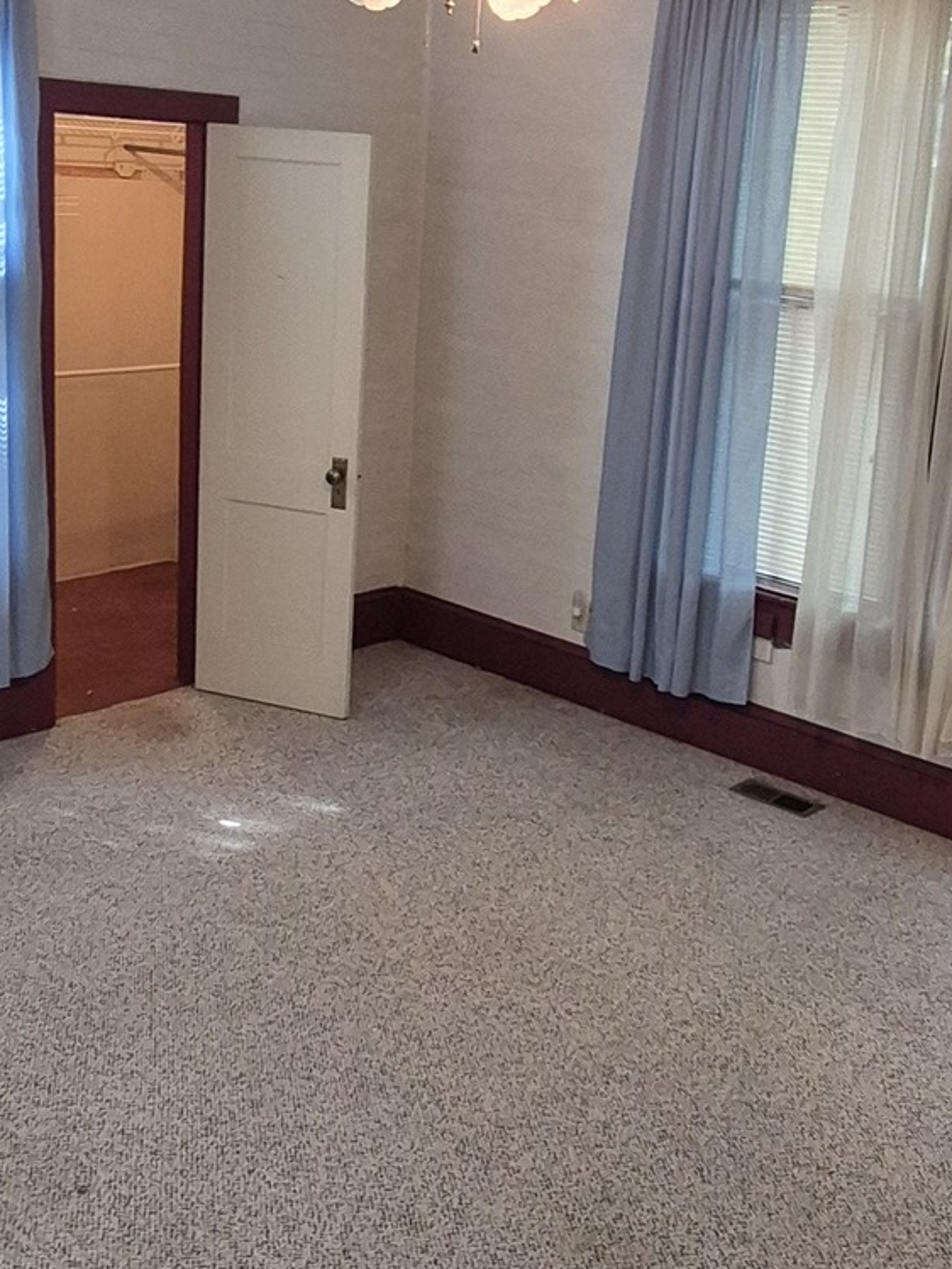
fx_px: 1466
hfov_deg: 36.0
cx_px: 479
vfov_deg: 46.5
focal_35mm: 40
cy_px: 493
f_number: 2.2
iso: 400
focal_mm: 1.74
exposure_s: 1/60
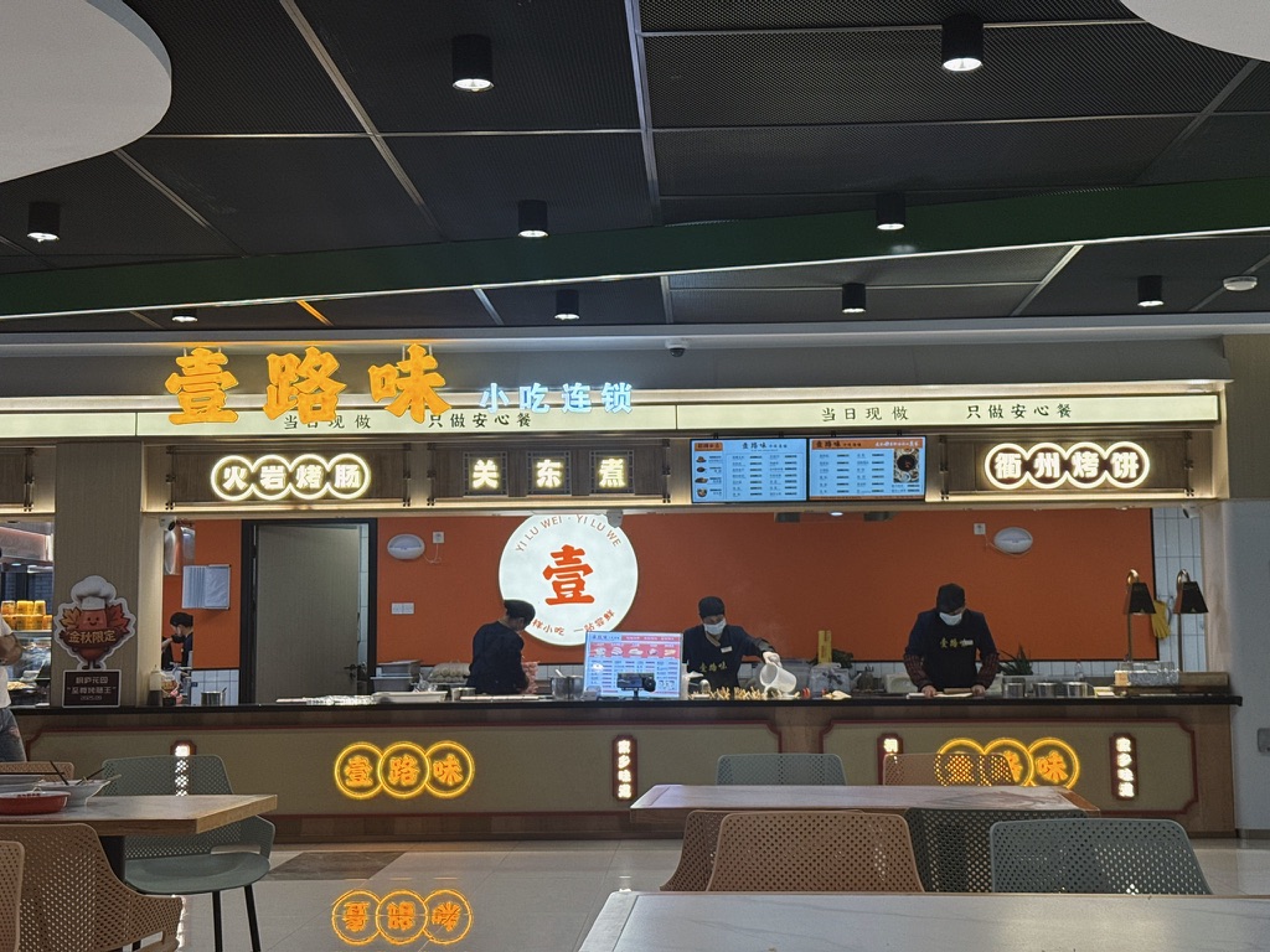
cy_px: 476
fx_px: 1761
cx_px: 635
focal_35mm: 48
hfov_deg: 39.7
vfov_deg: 30.3
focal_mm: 6.76
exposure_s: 1/239
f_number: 1.78
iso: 100
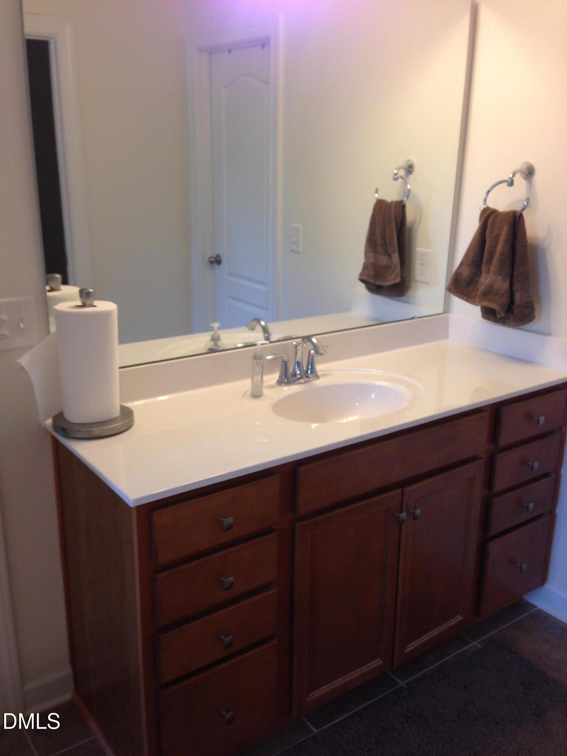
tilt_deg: -11.9
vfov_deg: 55.4
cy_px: 378
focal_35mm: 33
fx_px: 721
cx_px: 284
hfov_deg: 42.9
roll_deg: -1.0
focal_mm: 4.12
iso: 80
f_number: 2.4
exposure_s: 1/20
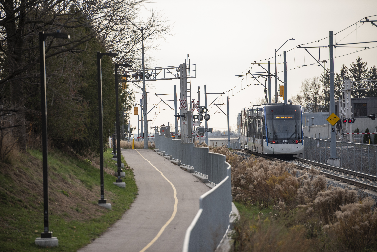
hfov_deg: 11.7
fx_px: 1833
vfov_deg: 7.9
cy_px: 126
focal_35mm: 175
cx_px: 188
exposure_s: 1/2500
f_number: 2.8
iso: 250
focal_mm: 175
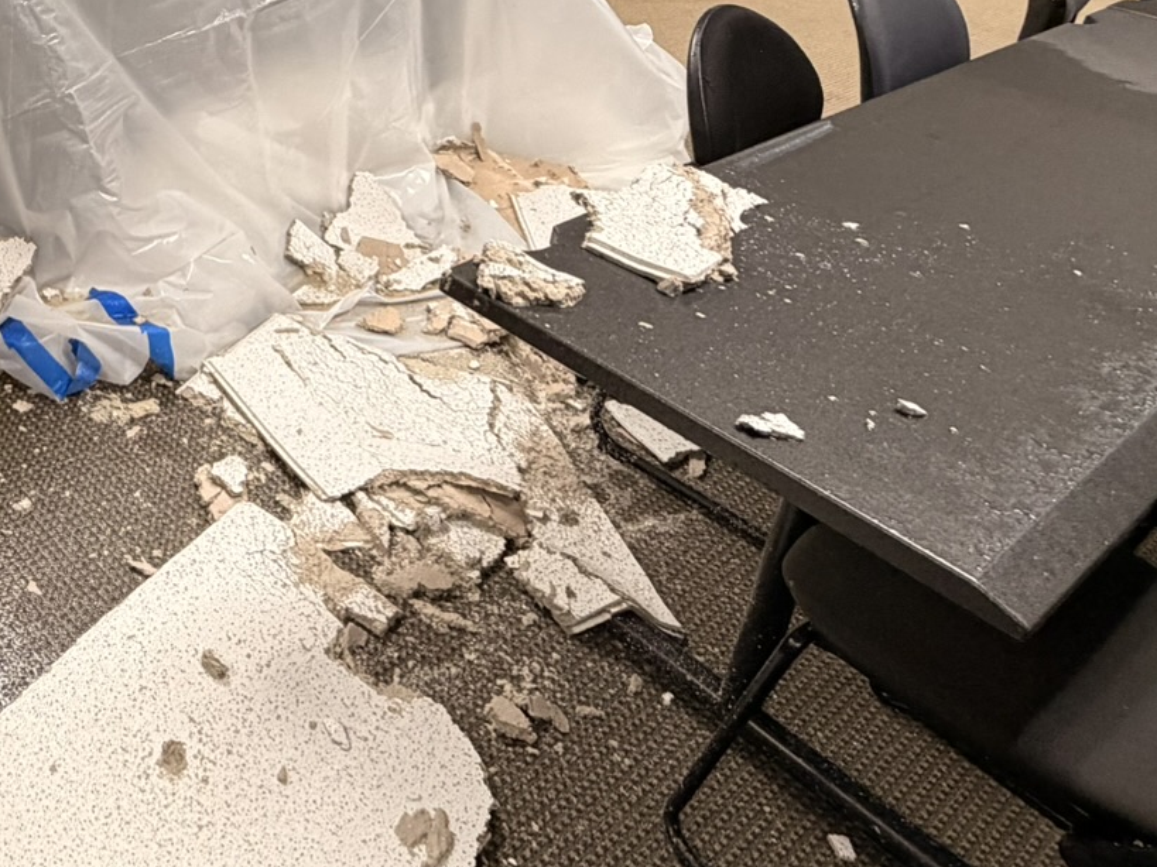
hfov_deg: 45.2
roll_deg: -2.2
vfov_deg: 37.2
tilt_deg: -22.1
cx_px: 21
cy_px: 41
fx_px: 1170
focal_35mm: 35
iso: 250
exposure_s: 1/60
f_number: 2.2
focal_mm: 2.22
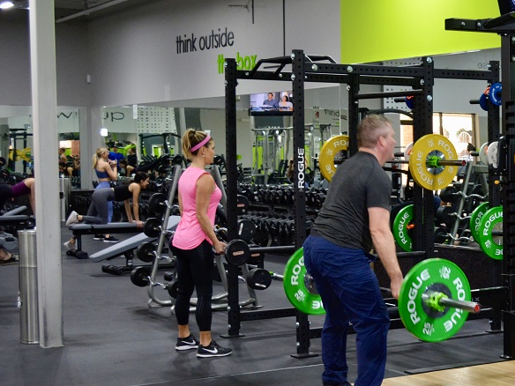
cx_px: 523
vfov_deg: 19.1
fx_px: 1146
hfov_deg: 24.1
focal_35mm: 77
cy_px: 229
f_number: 4.2
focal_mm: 26
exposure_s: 1/60
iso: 800
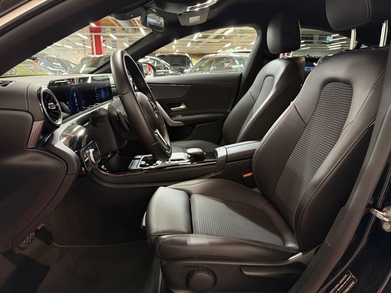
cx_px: 196
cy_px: 146
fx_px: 271
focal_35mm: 24
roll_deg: +0.0
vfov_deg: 56.8
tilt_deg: -15.1
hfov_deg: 71.6
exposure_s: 1/50
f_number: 1.78
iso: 500
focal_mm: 6.76
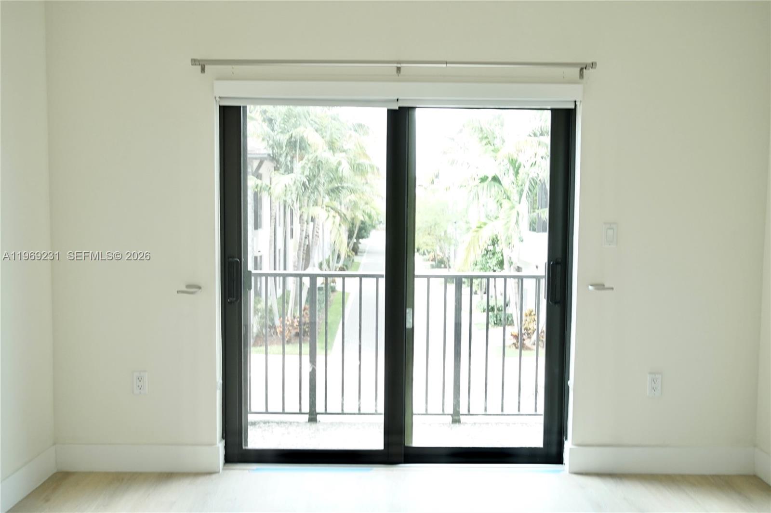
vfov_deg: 42.3
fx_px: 664
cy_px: 256
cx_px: 386
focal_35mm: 31
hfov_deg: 60.3
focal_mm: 21
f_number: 4
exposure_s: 1/60
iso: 250
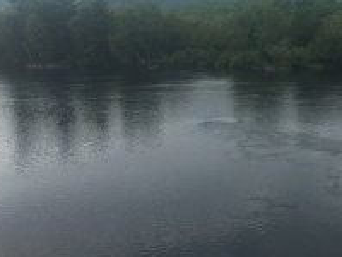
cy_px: 41
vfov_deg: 26.8
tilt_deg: -0.4
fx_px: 524
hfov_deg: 34.4
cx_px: 301
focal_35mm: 53
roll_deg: +0.6
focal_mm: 4.15
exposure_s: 1/490
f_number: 2.2
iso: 25
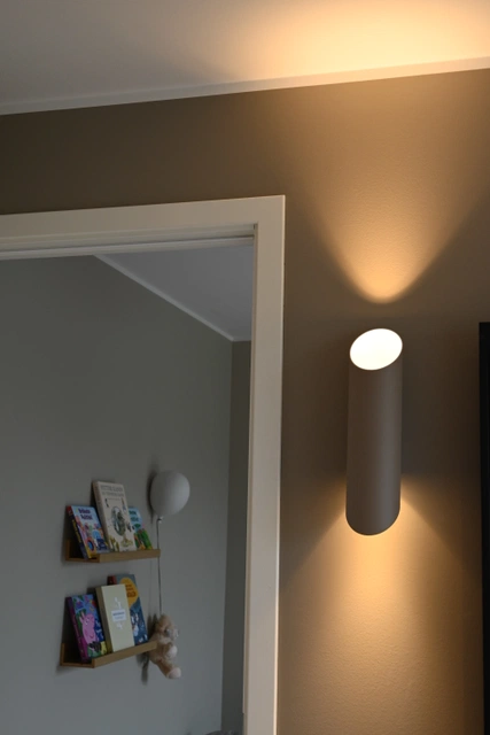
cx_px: 245
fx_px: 959
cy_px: 368
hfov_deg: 28.7
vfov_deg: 41.9
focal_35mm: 47
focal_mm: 47
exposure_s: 1/30
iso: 1000
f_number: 6.3
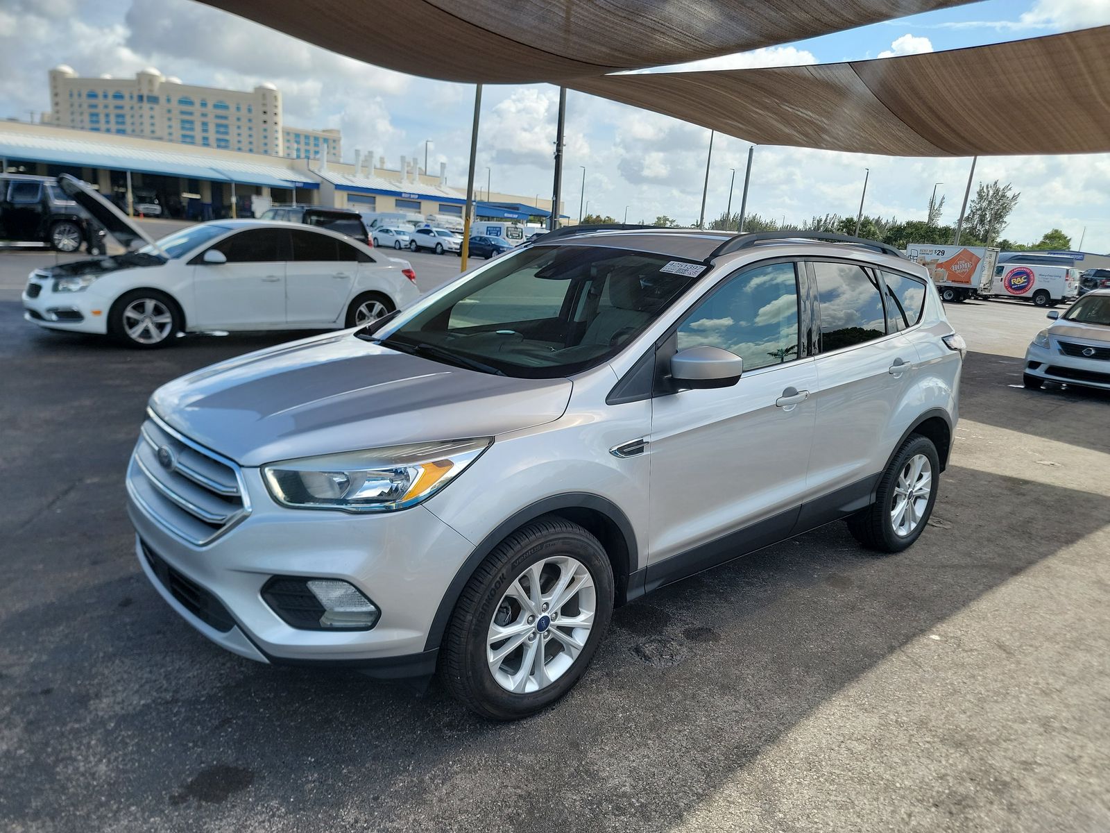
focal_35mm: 24
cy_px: 416
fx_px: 770
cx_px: 555
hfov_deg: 71.6
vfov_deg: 56.8
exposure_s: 1/682
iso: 50
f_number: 1.8
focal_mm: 6.7
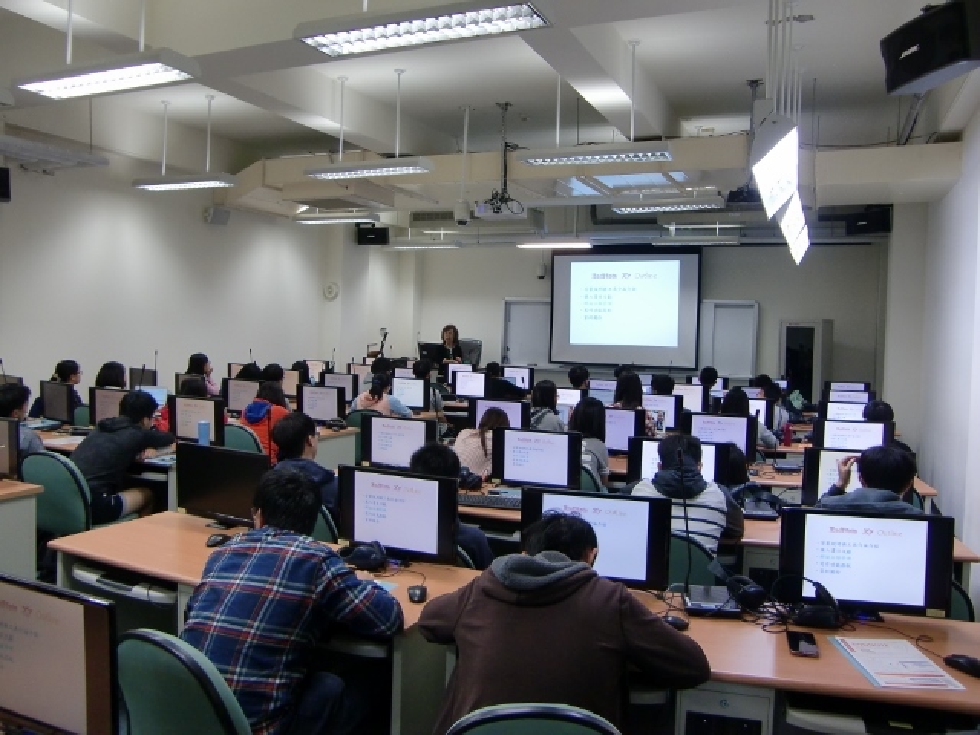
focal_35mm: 28
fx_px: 793
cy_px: 368
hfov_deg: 63.4
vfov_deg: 49.7
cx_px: 490
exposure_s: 1/60
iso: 160
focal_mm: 4.9
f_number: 2.6
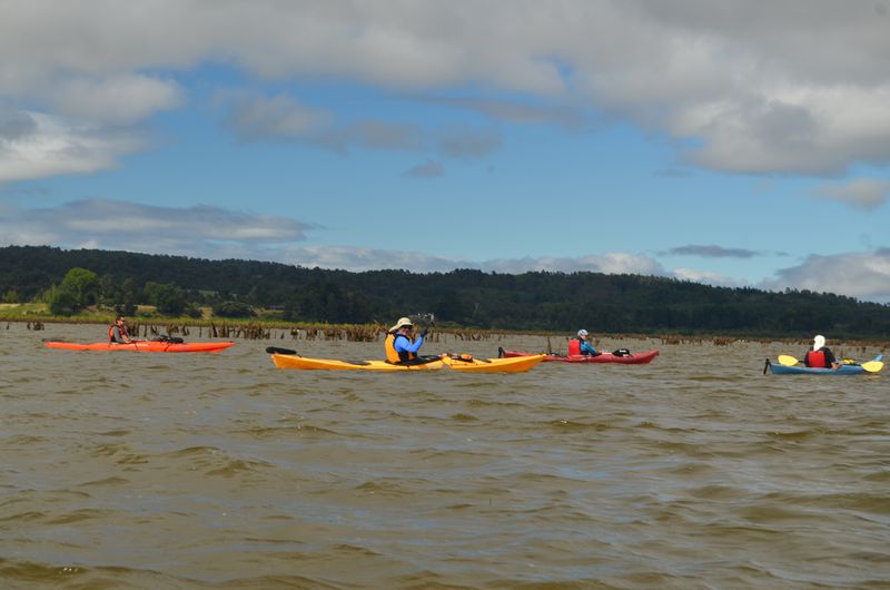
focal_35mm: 82
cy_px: 295
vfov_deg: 16.5
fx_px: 2036
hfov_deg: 24.7
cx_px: 445
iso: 160
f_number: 8
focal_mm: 55
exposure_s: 1/250
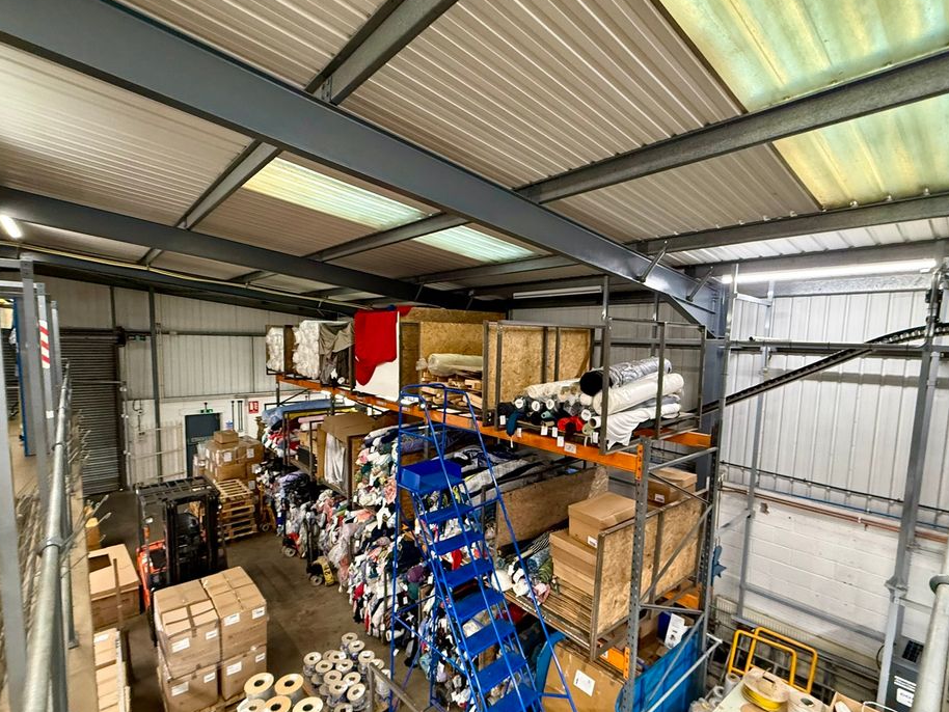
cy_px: 384
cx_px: 477
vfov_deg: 74.6
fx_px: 466
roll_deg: -0.8
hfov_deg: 91.0
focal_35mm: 17
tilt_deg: -4.4
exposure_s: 1/50
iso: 400
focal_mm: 2.22
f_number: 2.2
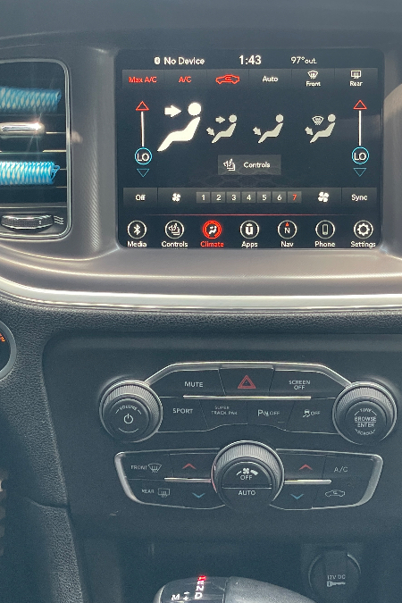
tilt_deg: -27.2
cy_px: 279
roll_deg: +1.8
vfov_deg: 24.8
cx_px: 222
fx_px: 1373
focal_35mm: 82
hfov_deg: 16.6
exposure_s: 1/122
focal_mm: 6
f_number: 2
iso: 200
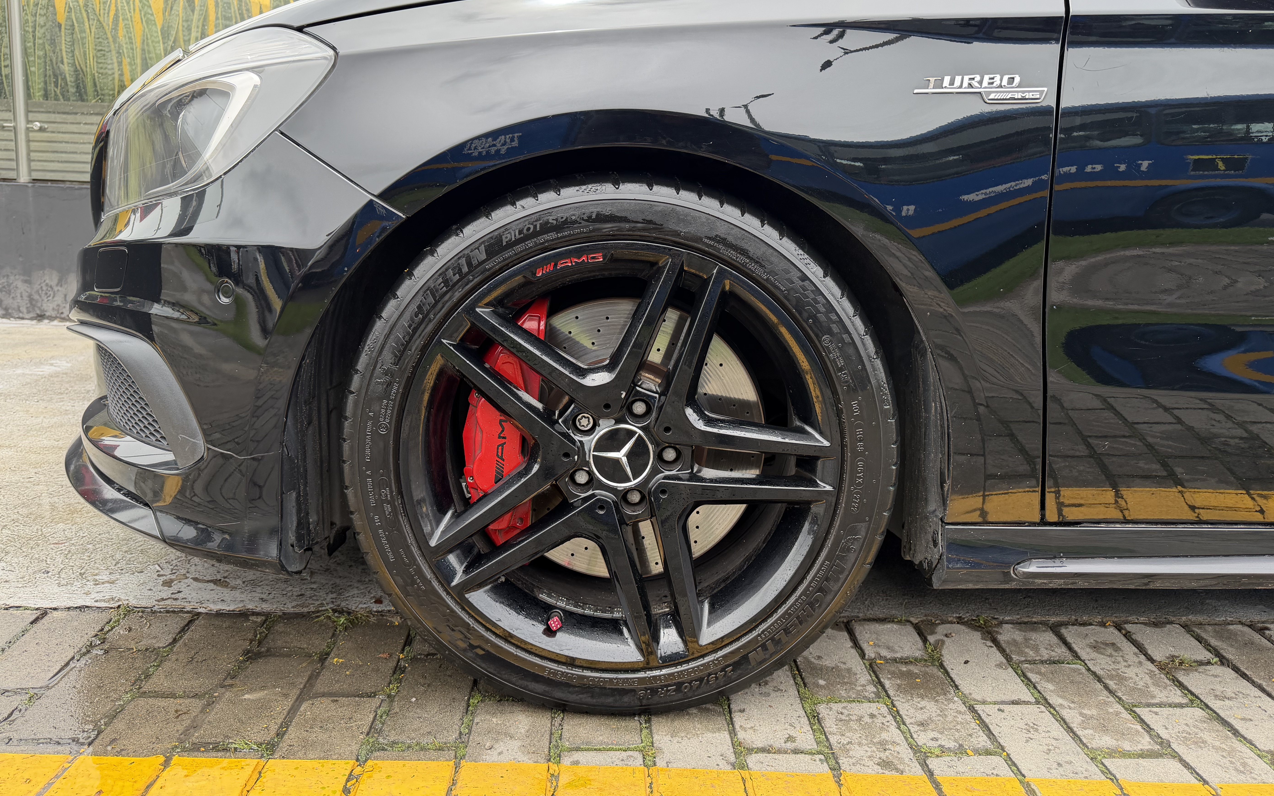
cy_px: 337
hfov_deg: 70.4
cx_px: 648
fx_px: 903
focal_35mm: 26
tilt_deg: -9.3
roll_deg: -2.6
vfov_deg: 47.4
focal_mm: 6.76
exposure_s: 1/888
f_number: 1.78
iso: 100
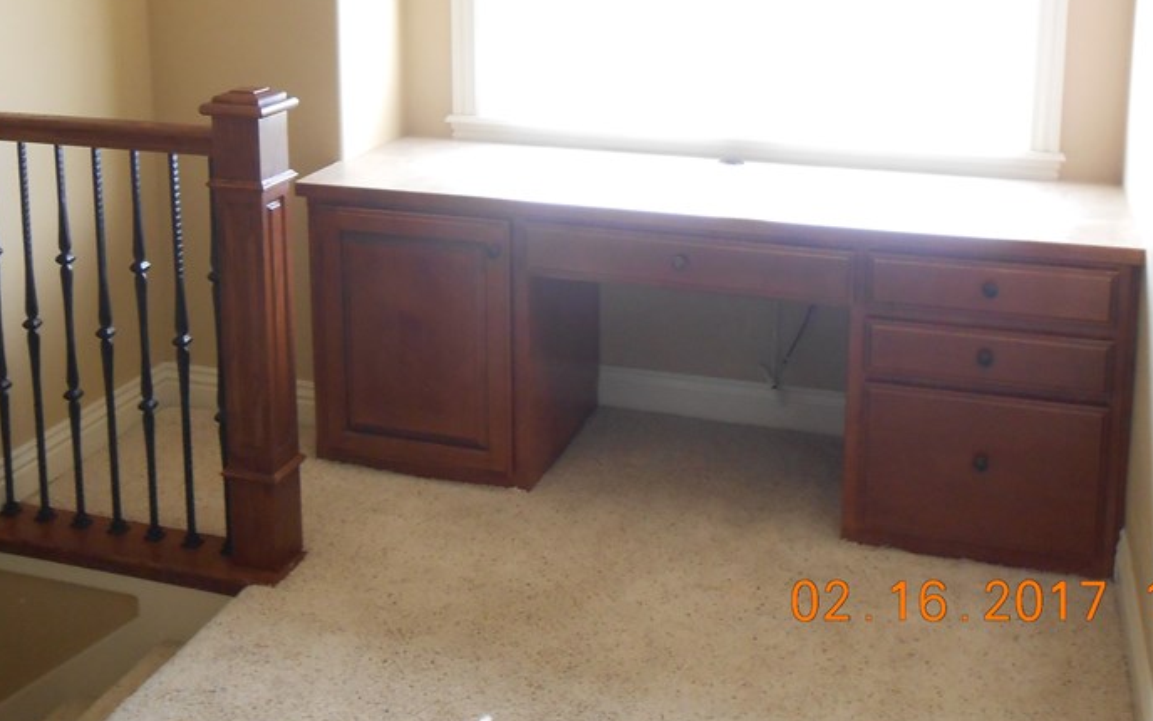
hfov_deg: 48.2
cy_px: 96
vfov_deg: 30.1
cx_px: 543
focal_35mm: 41
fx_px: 1288
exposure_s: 1/30
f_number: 3.5
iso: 200
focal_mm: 4.6
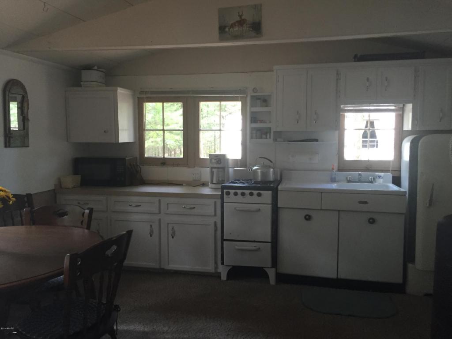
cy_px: 170
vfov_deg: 48.2
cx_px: 226
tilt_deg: -4.0
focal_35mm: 29
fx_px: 379
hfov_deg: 61.7
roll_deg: +0.1
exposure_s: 1/30
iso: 160
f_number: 2.2
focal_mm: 4.15
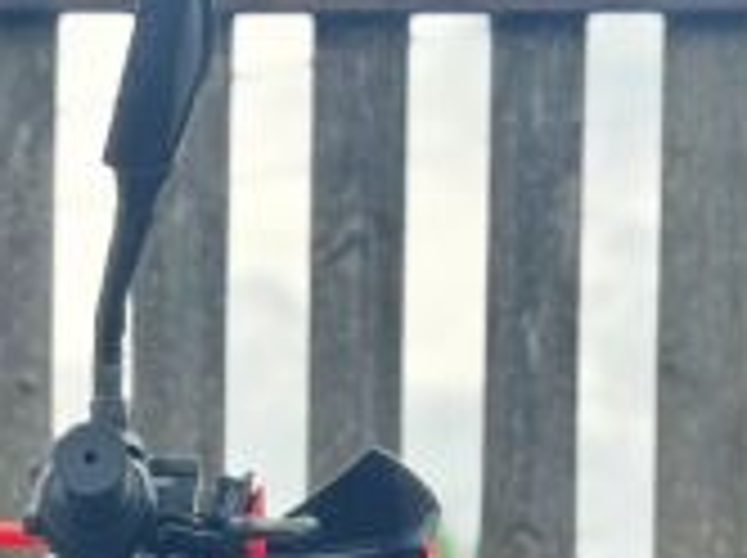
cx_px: -454
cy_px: 1148
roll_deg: -0.1
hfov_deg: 8.3
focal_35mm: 232
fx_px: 4999
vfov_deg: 6.2
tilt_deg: -3.2
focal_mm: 6.76
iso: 80
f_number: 1.78
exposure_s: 1/1203
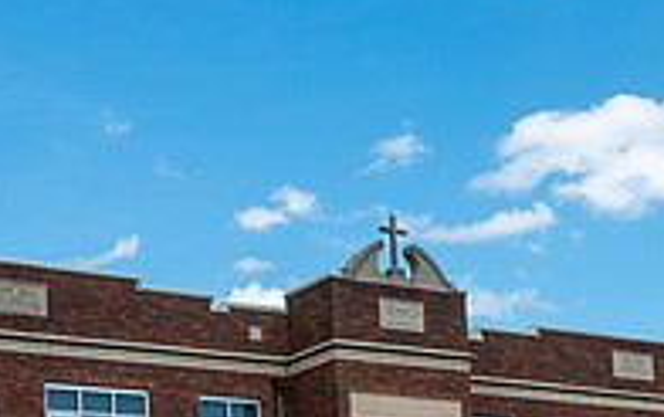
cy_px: 456
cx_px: 213
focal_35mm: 85
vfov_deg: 15.0
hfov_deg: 24.2
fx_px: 1540
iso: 100
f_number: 9
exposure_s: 1/200
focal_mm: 28
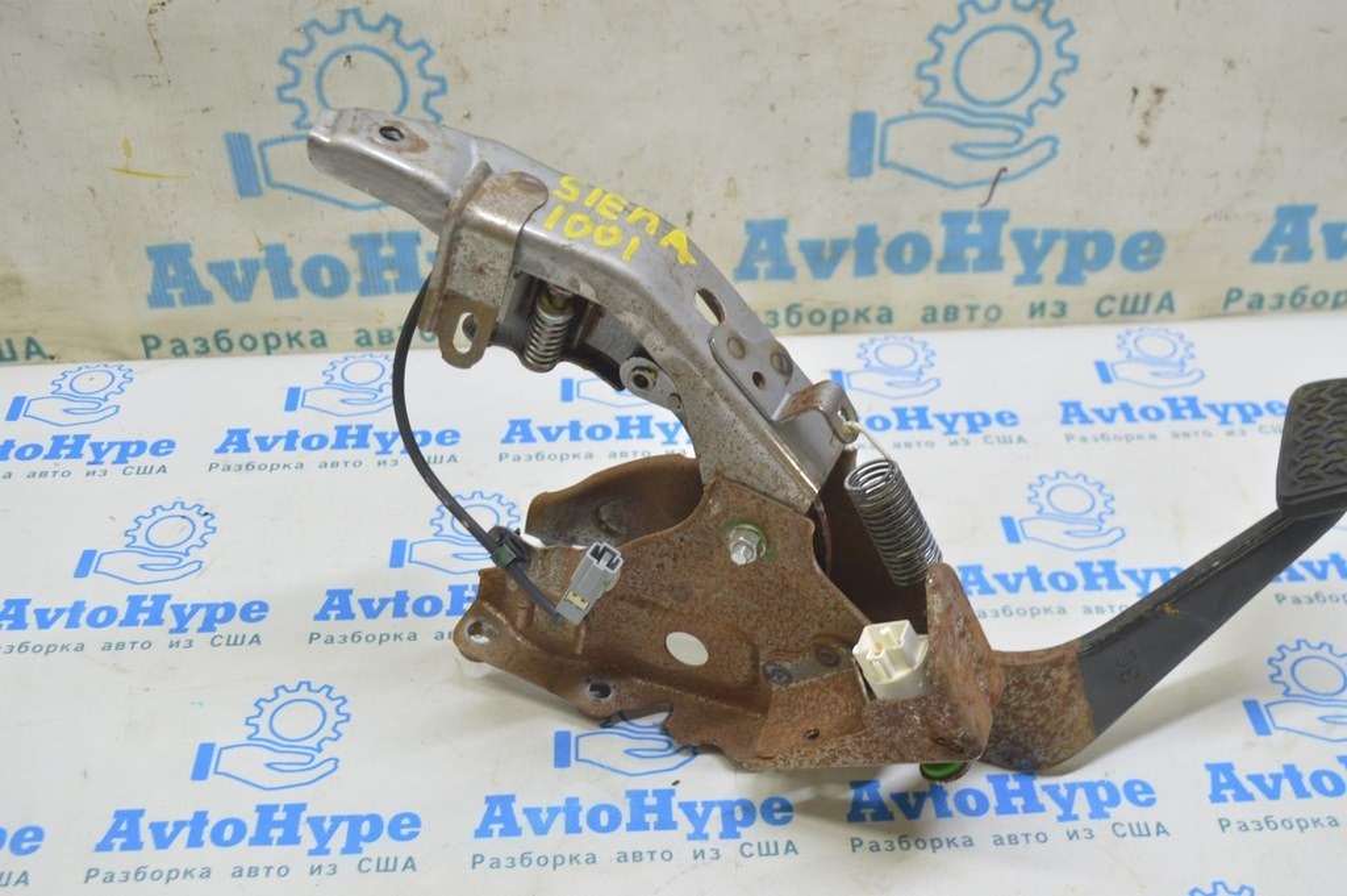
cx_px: 674
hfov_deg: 48.0
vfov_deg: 33.0
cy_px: 448
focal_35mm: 40
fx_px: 1514
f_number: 5.6
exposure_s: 1/20
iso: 400
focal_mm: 27
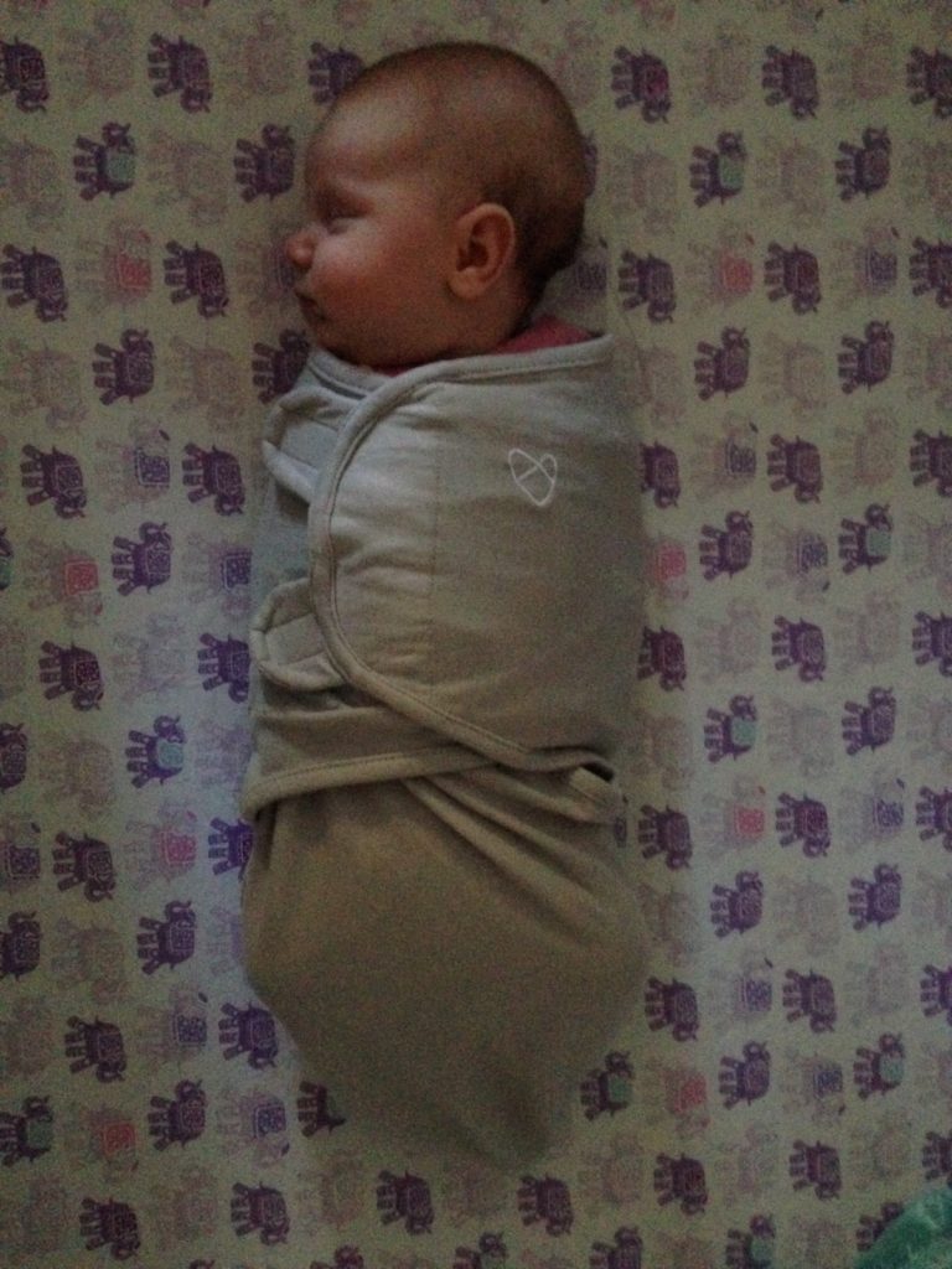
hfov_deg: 42.9
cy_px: 634
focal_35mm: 33
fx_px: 1210
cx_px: 476
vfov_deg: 55.4
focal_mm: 4.12
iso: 800
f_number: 2.4
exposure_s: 1/15
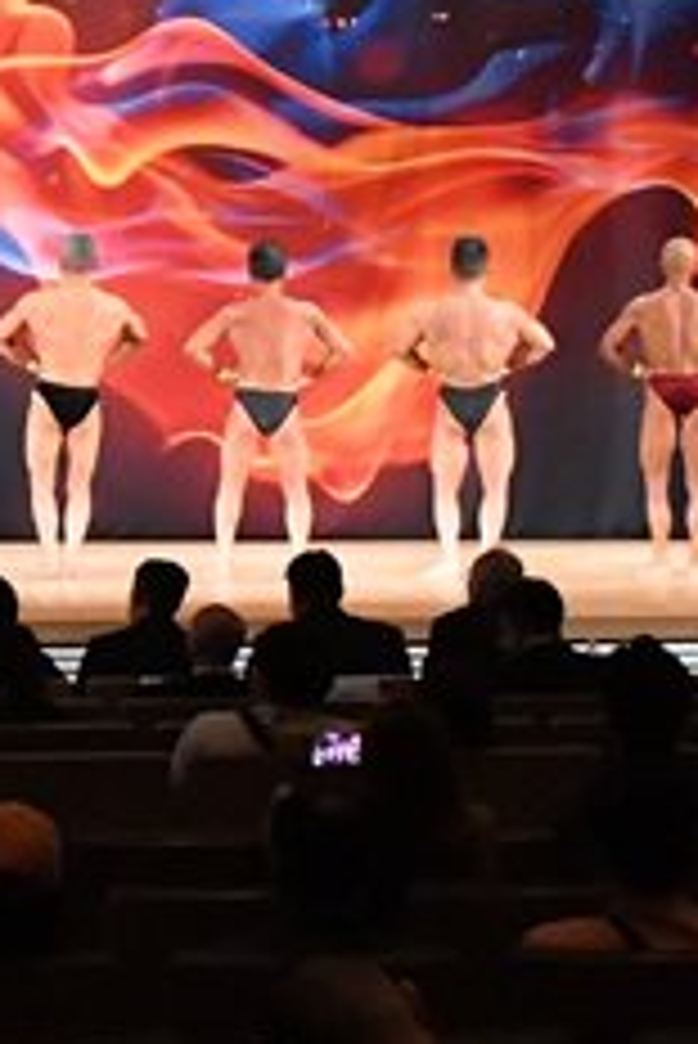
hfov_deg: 9.8
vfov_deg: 14.6
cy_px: 274
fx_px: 4065
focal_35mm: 140
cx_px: 70
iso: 9000
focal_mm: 28
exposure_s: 1/400
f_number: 5.6
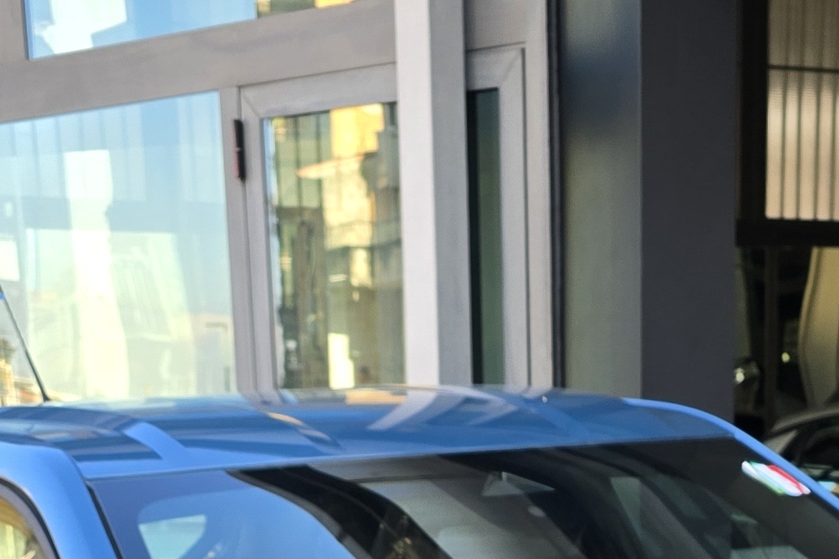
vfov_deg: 12.4
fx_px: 2214
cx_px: 663
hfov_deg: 21.2
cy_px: 1172
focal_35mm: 95
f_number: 1.7
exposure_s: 1/180
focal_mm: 6.3
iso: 50
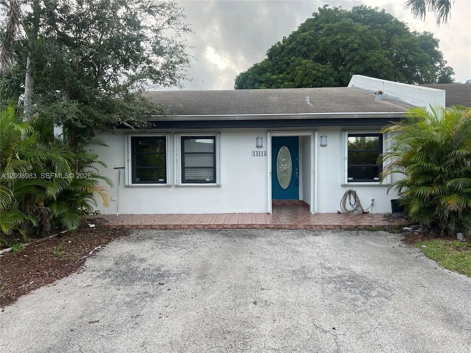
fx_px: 354
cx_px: 236
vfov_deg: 53.1
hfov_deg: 67.3
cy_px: 176
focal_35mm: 26
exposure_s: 1/597
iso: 50
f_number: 1.5
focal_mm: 5.7
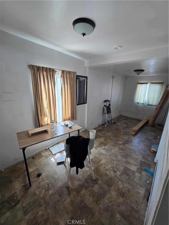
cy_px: 112
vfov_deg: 106.2
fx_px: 85
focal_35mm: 13
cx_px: 84
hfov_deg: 89.9
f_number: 2.2
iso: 125
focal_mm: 2.2
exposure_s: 1/60
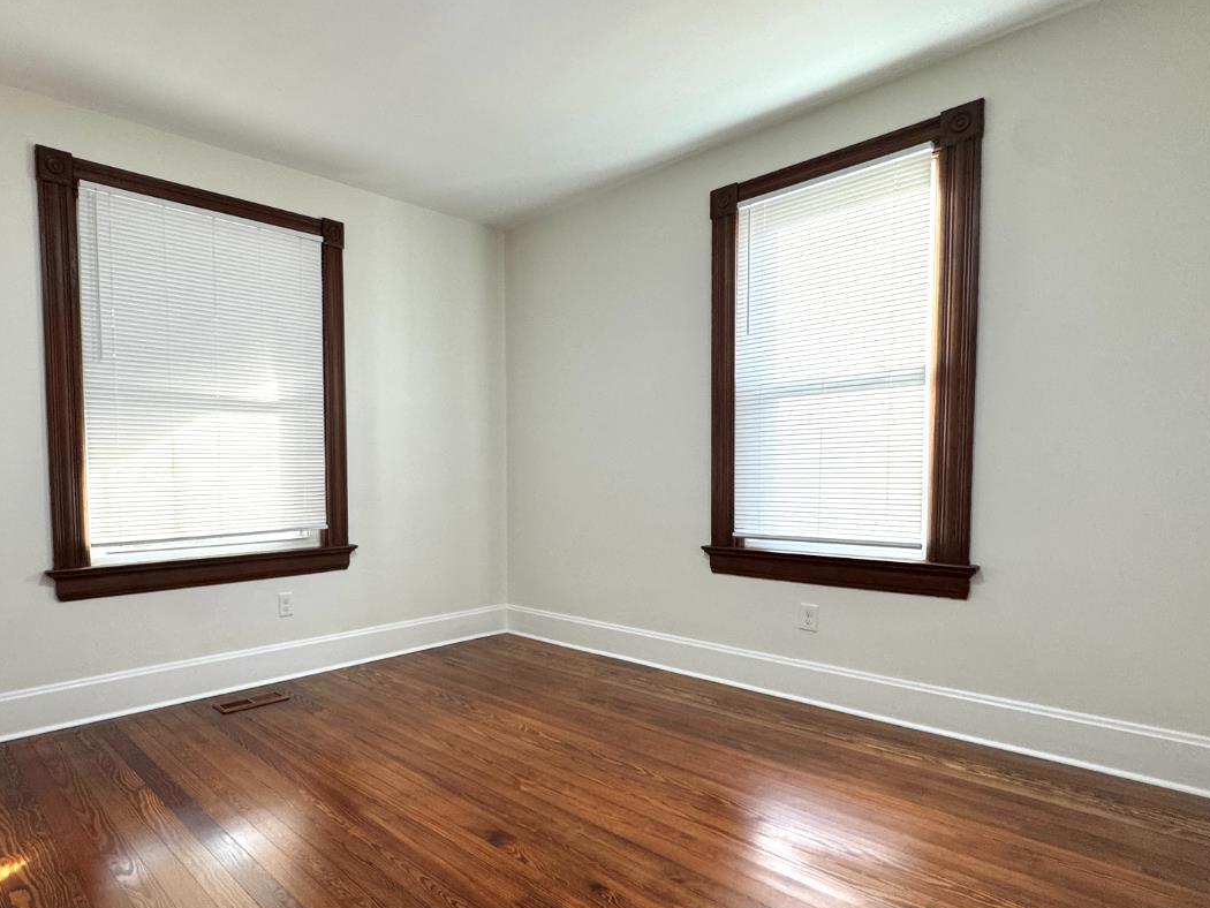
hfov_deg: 79.9
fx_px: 699
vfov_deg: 65.7
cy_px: 513
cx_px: 439
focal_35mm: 20
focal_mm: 2.22
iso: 160
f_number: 2.2
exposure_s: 1/120
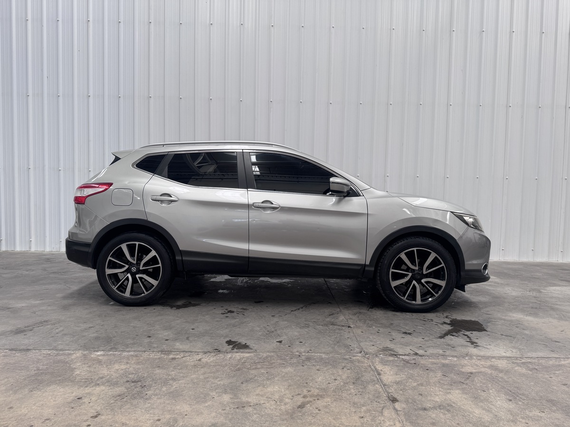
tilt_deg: -1.6
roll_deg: -1.7
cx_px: 285
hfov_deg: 71.6
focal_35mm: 24
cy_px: 214
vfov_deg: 56.8
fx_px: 395
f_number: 1.78
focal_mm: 6.76
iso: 64
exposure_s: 1/121
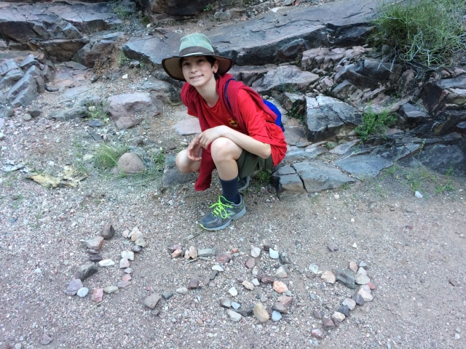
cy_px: 174
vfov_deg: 48.2
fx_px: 390
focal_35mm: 29
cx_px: 233
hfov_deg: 61.7
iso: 40
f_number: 2.2
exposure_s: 1/30
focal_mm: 4.15
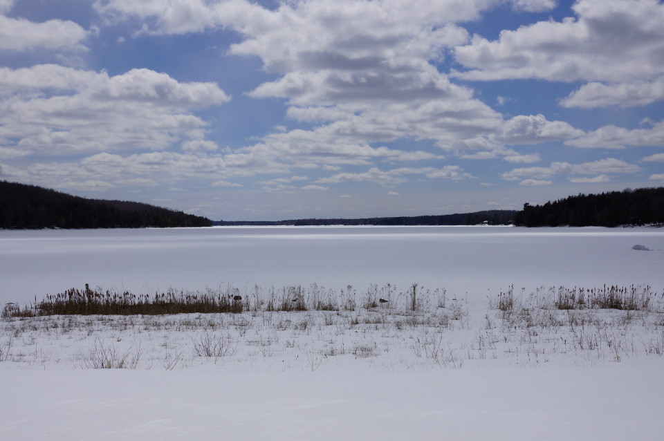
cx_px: 332
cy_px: 220
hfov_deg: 43.6
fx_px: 829
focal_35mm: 45
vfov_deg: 29.8
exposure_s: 1/640
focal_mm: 30
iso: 100
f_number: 13
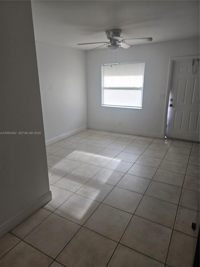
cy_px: 134
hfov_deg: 58.9
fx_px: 177
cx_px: 100
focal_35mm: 23
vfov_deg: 73.9
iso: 80
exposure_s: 1/120
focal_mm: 5.4
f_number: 1.8
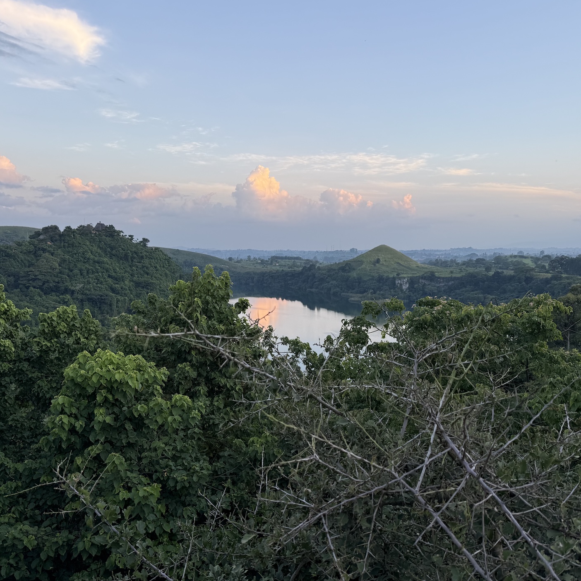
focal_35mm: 29
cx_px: 298
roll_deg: -0.3
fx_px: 551
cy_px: 287
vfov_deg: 55.6
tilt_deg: -4.5
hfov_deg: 55.6
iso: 64
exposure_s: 1/201
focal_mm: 6.76
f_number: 1.78
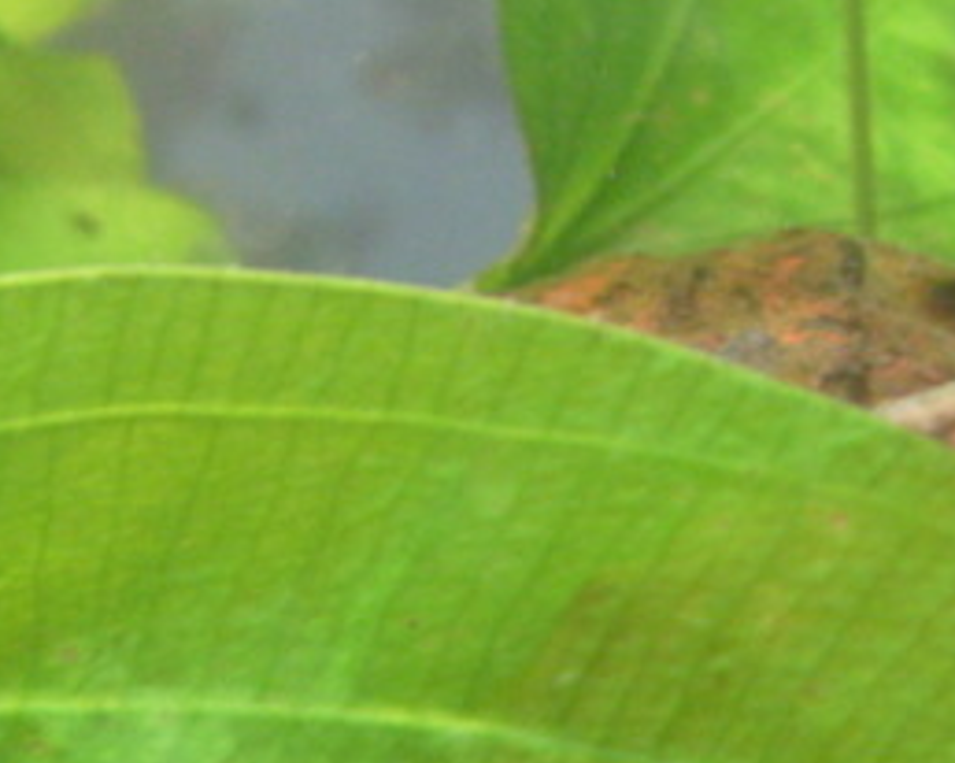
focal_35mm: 106
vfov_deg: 13.8
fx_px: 2994
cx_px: 137
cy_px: 1048
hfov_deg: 17.9
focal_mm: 5.8
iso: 200
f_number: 2.8
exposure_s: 1/15
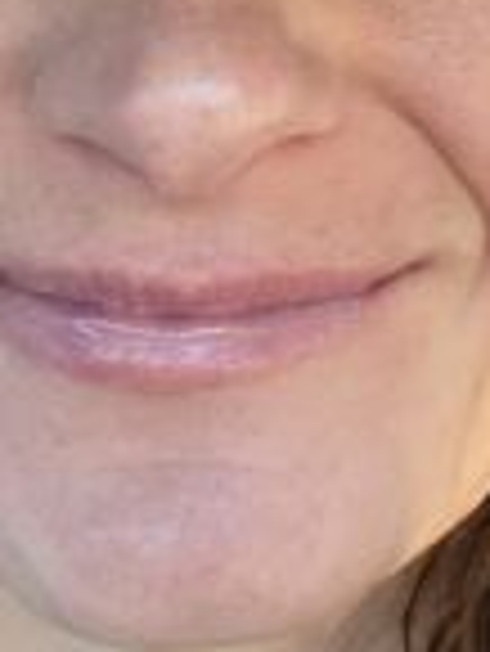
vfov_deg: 15.6
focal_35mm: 124
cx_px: 148
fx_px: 2337
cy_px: 22
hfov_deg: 11.9
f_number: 2.2
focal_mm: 2.71
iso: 200
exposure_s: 1/60
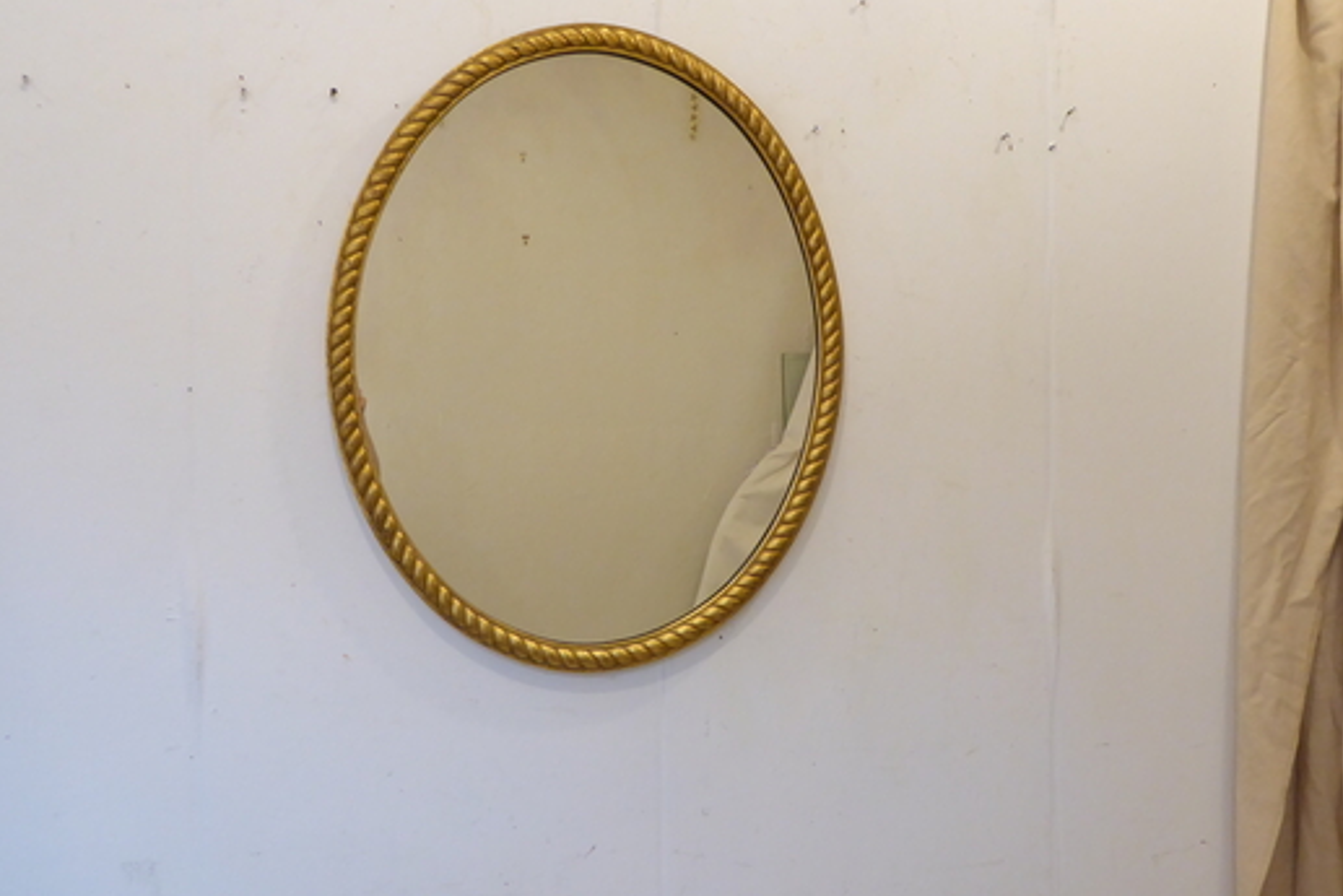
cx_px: 686
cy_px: 431
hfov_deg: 54.4
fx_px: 1306
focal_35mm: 35
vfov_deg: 37.9
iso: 400
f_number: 3.5
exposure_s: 1/40
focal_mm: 5
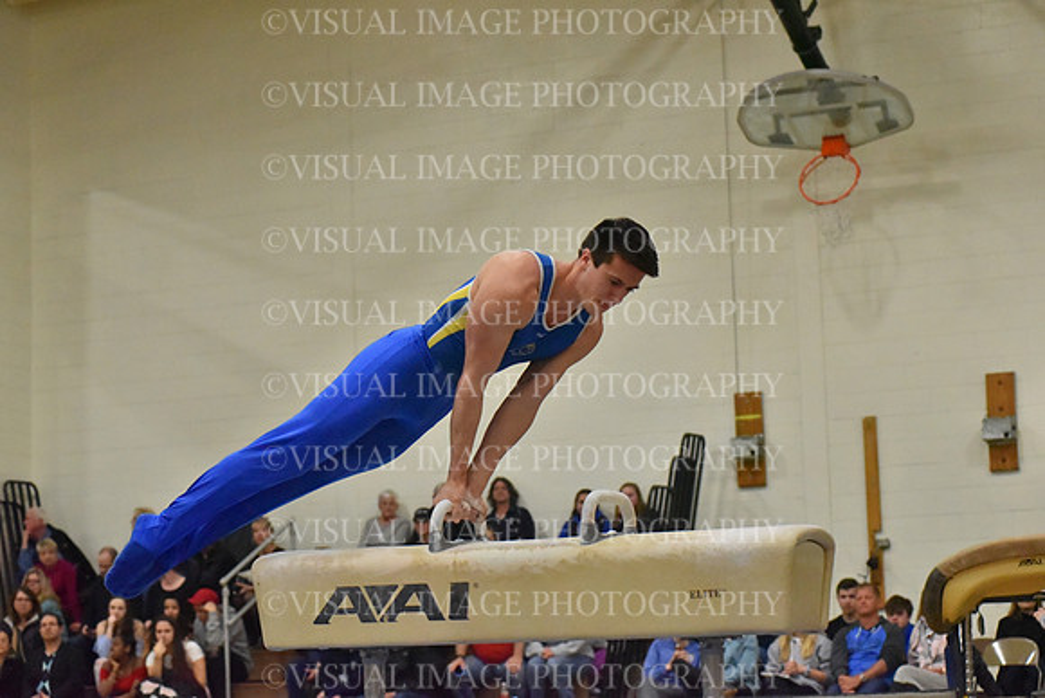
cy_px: 349
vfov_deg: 17.1
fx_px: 2323
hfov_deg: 25.4
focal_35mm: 80
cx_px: 522
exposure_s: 1/1000
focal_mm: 80
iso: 8000
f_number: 5.6
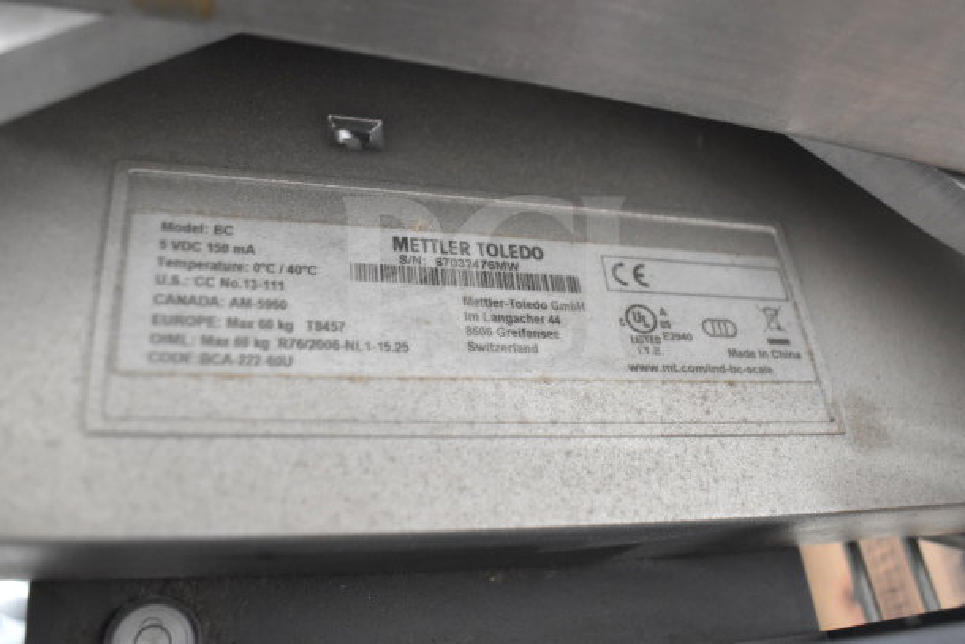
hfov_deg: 61.9
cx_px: 482
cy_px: 322
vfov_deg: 43.6
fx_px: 804
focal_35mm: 30
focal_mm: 20
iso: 2800
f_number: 3.8
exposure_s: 1/30
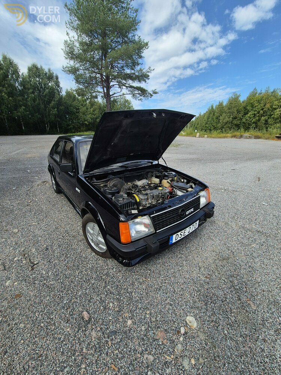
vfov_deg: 106.2
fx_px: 141
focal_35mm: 13
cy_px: 188
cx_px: 140
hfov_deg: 89.9
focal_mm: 2.2
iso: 50
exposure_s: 1/1440
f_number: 2.2
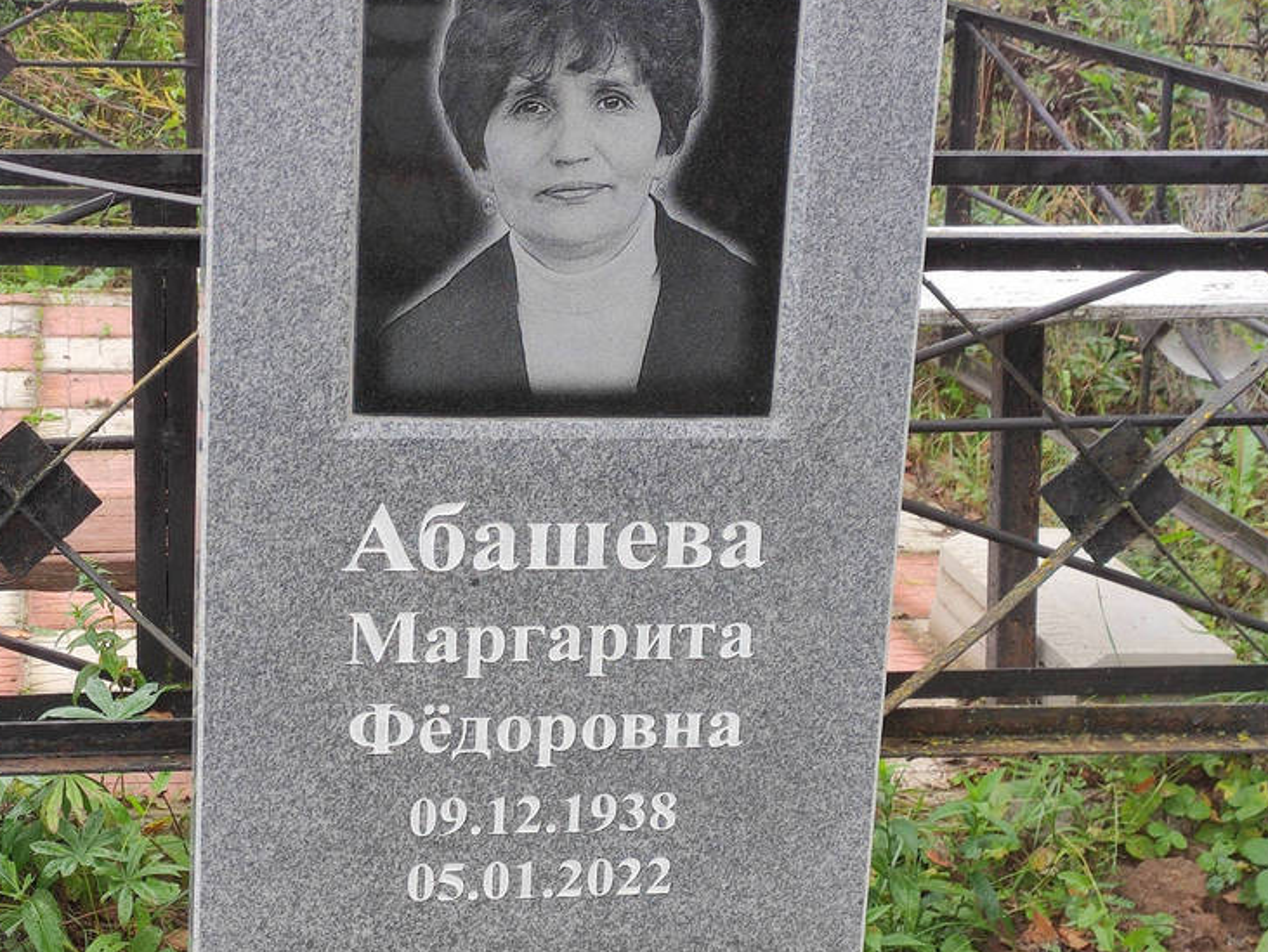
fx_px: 1283
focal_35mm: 35
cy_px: 390
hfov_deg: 51.7
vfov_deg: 40.6
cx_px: 432
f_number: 1.79
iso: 58
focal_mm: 4.7
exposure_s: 1/100
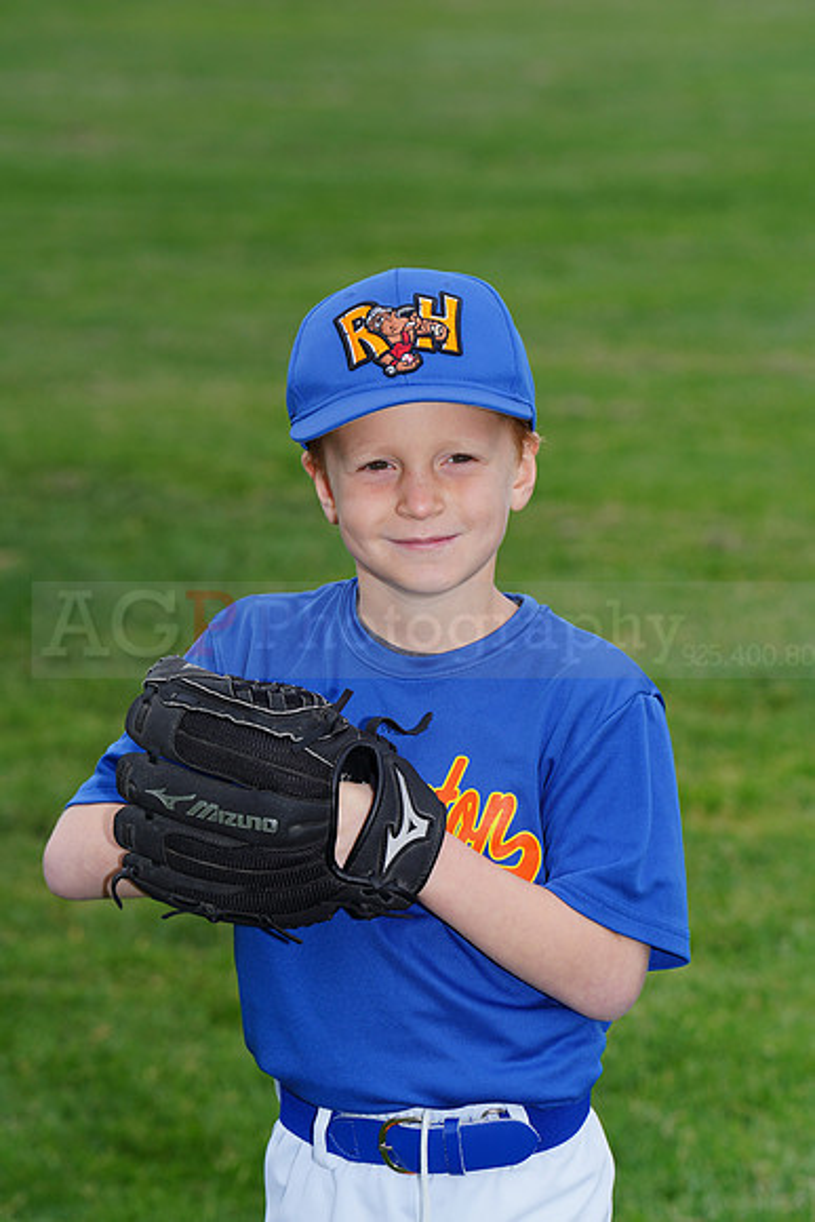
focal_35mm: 200
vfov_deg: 10.3
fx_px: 6787
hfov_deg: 6.9
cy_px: 611
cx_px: 408
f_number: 9
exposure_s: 1/200
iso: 160
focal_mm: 200
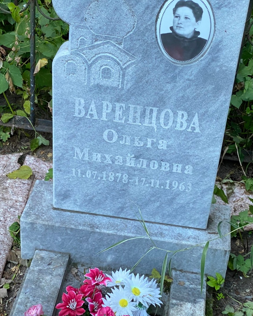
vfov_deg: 27.9
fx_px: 636
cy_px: 158
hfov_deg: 22.5
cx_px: 124
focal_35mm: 68
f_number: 2
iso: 200
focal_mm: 6
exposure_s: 1/60
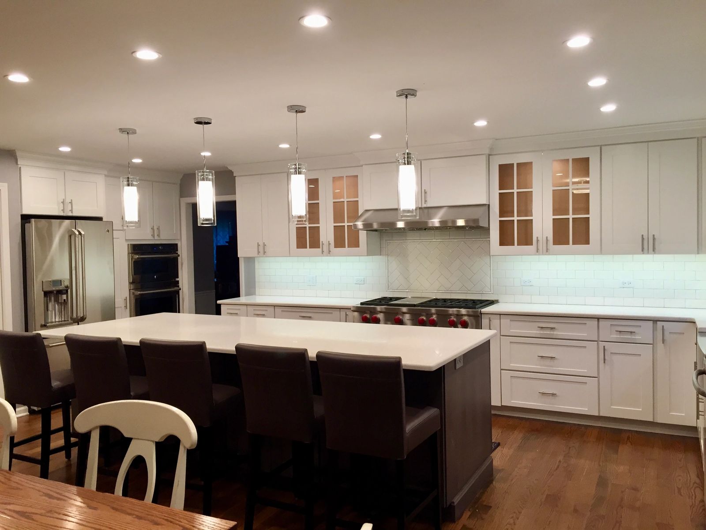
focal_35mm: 29
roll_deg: +0.5
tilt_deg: -2.3
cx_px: 353
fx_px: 591
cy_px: 265
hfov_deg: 61.7
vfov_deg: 48.2
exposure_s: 1/30
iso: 32
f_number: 2.2
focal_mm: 4.15
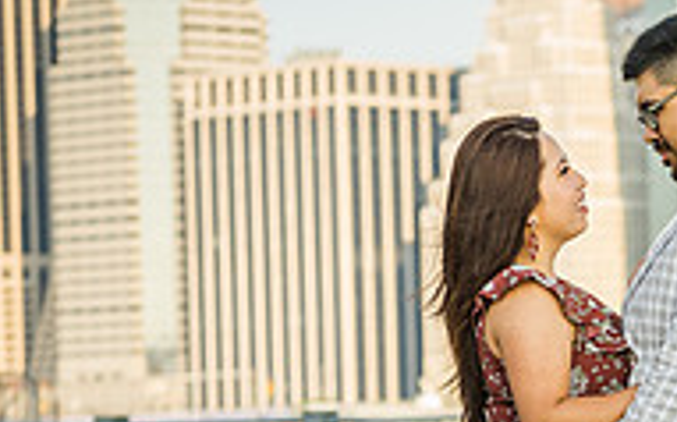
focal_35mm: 234
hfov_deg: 8.8
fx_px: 4314
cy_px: 420
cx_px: 985
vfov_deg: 5.6
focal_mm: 75
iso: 100
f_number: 2.8
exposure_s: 1/250
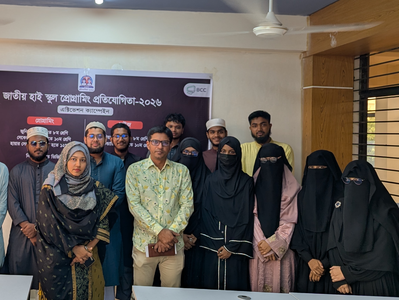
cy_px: 101
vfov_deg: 33.4
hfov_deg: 41.6
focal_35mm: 43
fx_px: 496
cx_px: 72
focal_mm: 6.81
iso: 53
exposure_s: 1/100
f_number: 1.85
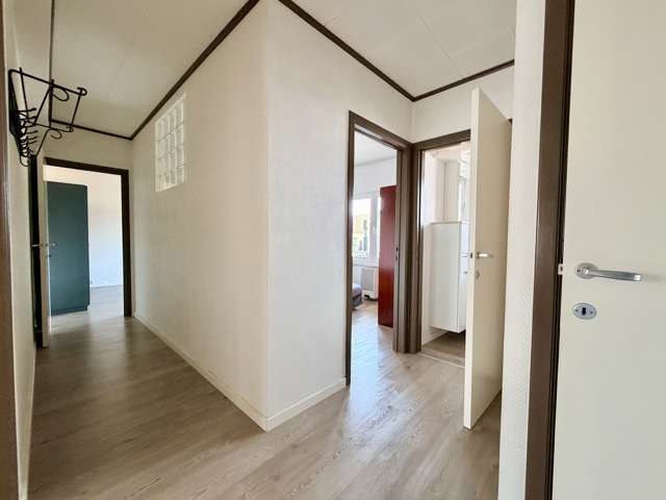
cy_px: 250
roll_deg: -0.9
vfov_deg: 85.7
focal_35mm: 14
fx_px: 269
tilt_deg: -0.3
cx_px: 333
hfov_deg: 102.1
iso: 320
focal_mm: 2.22
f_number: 2.2
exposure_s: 1/71
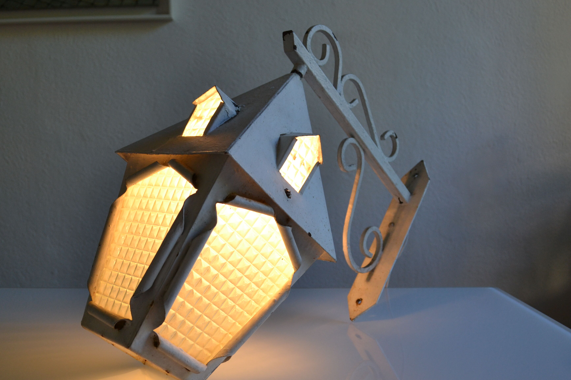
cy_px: 213
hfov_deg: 52.8
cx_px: 230
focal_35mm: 36
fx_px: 571
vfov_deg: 36.8
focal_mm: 18
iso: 400
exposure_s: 1/100
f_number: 5
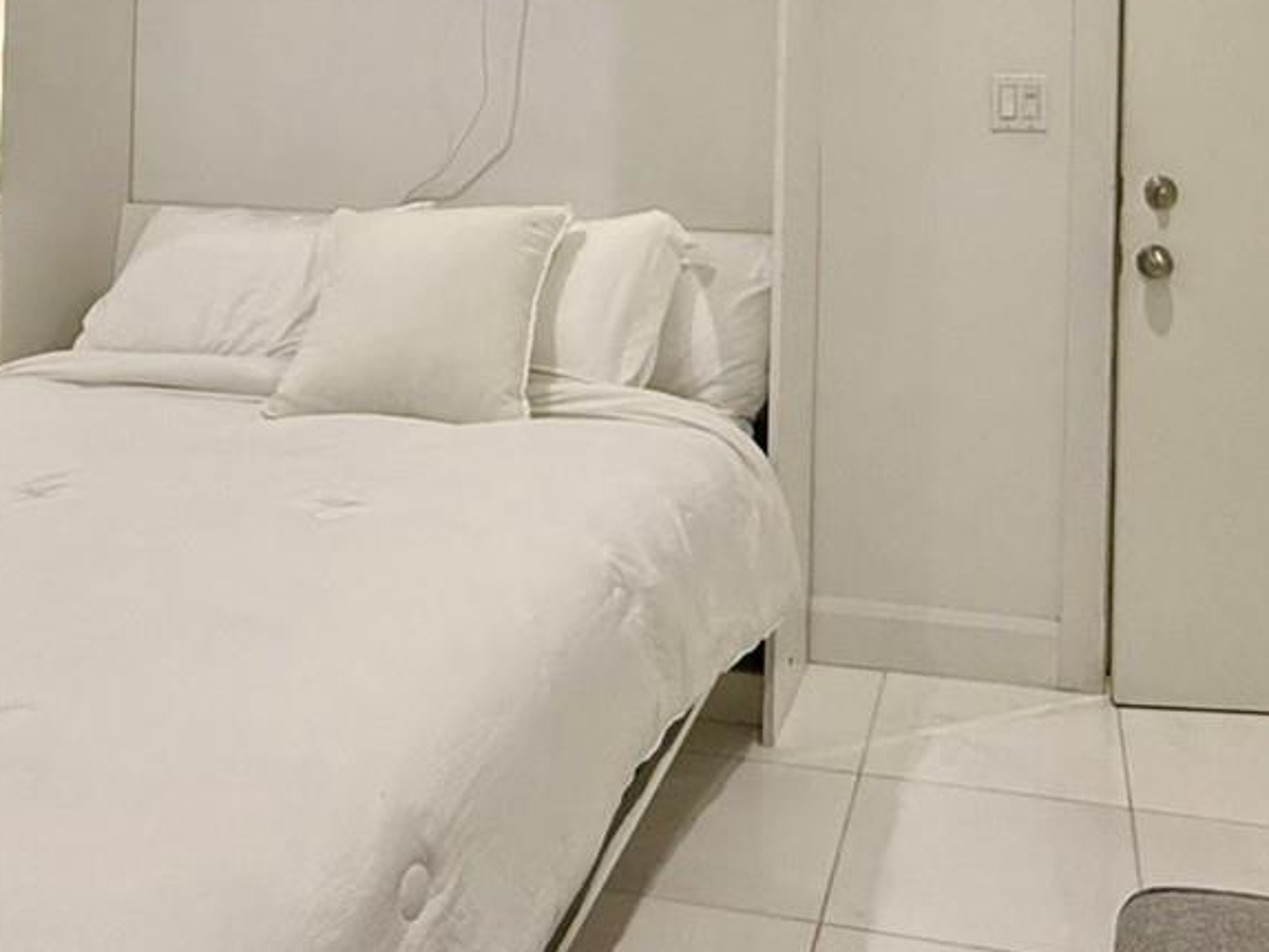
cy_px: 57
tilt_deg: +1.3
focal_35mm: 39
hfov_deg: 47.7
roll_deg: -1.5
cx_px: 727
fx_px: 1430
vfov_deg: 34.3
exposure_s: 1/120
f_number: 2.2
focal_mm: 2.22
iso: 400
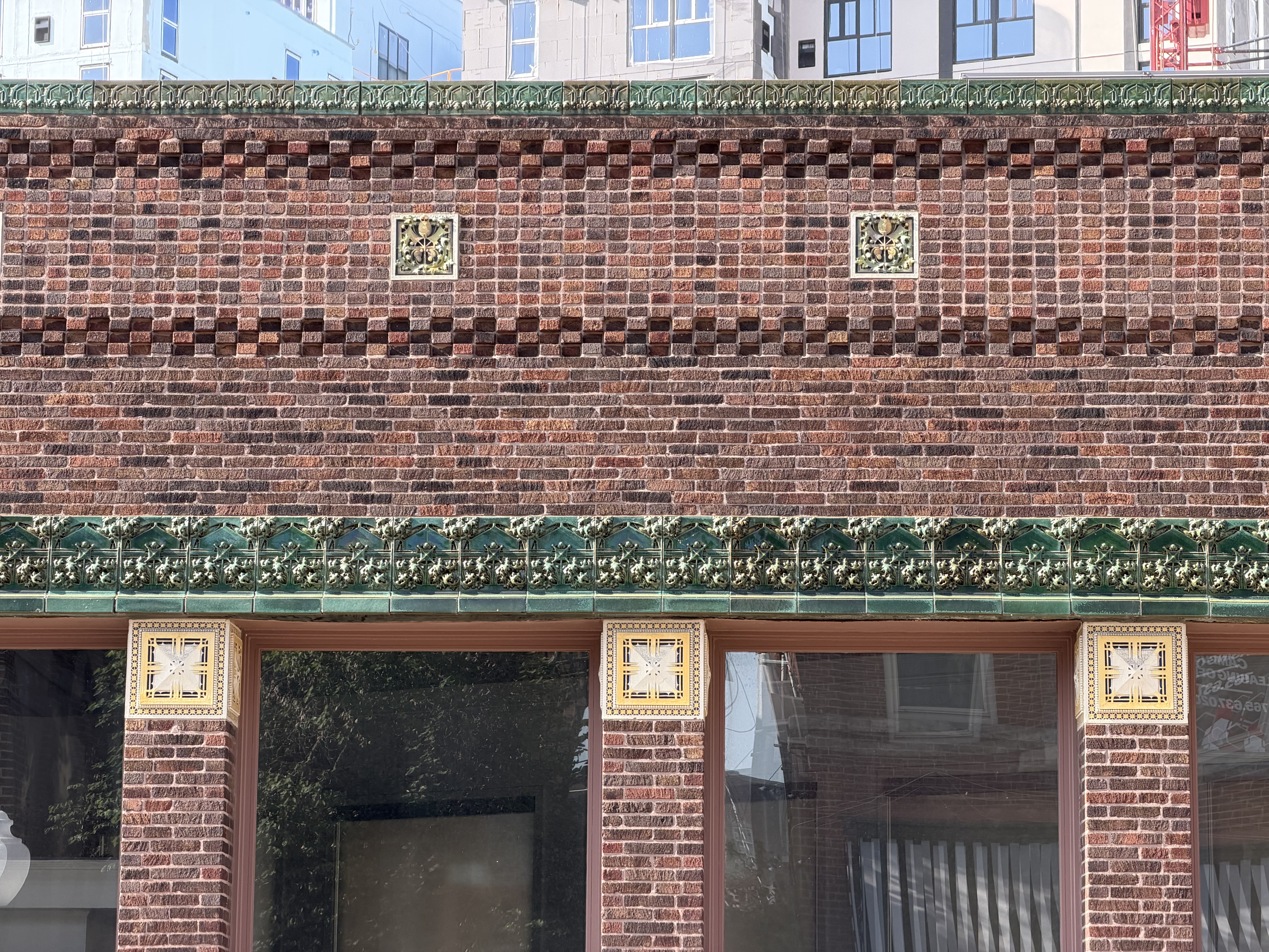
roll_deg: -0.4
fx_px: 3666
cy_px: 476
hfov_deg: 19.6
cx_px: 634
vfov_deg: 14.8
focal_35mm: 100
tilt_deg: +10.1
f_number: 2.8
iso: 50
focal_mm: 16.89
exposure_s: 1/180
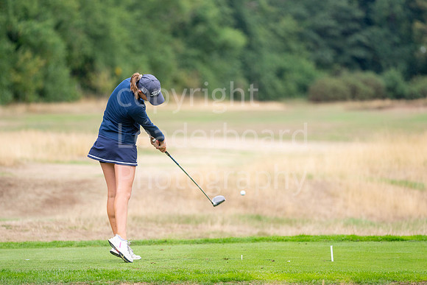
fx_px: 3559
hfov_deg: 6.9
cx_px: 214
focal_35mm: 300
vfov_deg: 4.6
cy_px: 142
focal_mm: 300
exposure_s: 1/2000
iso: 500
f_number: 4
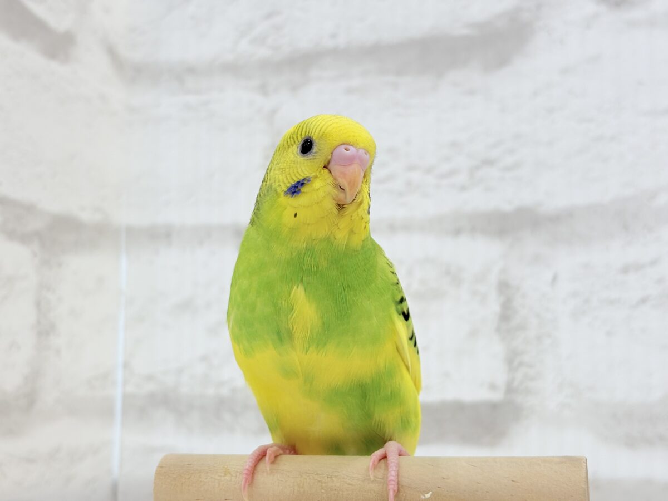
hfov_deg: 36.8
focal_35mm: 52
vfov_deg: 28.0
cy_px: 250
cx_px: 334
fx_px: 1003
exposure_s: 1/100
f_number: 1.6
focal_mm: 5.96
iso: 50
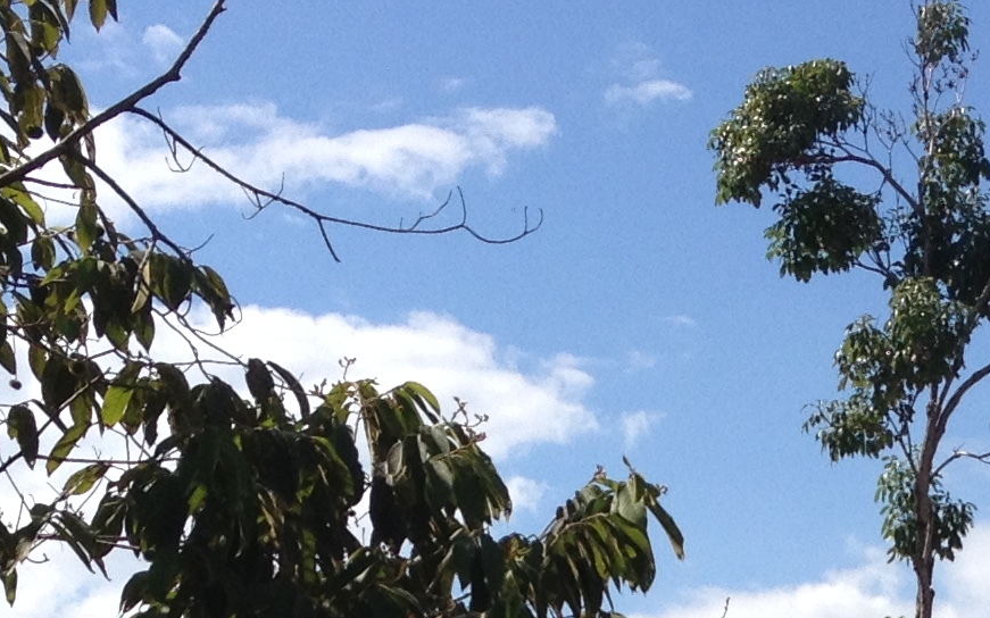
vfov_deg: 8.9
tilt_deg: -1.4
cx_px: 838
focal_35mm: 139
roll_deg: -0.3
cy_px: 1208
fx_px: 3750
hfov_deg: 14.9
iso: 50
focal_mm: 4.28
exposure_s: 1/2045
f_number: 2.4
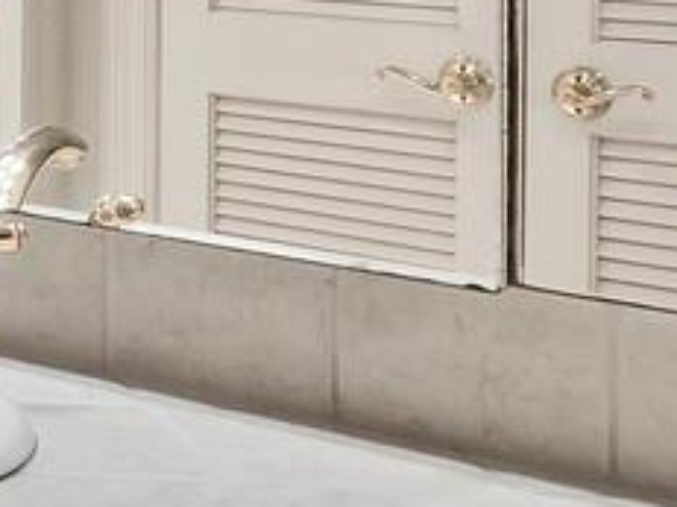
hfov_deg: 16.1
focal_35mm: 97
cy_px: -210
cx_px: -649
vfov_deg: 14.4
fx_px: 1896
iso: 400
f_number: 10
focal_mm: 7
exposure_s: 1/1.67
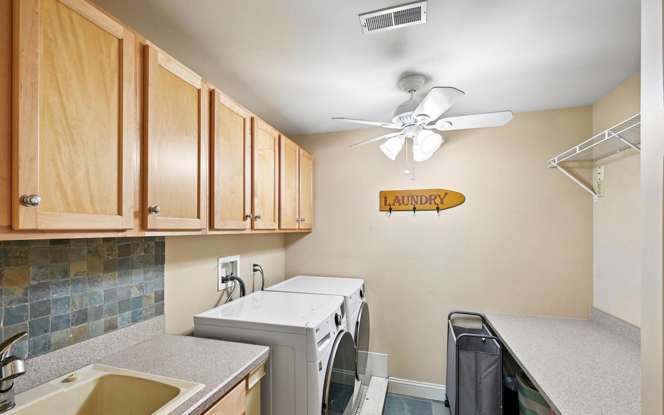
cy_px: 226
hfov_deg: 95.9
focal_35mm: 17
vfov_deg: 69.3
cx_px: 324
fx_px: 299
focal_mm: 15.5
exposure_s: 1/6
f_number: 8
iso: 400
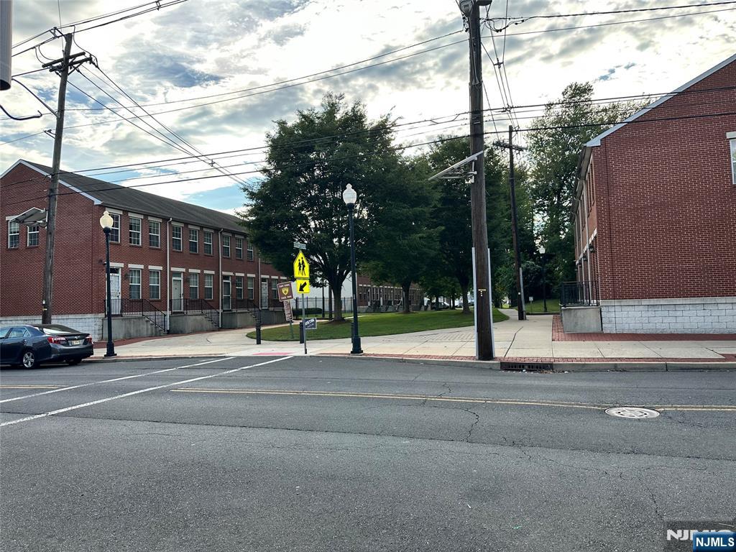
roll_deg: +2.4
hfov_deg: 71.6
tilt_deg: +3.5
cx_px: 368
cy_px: 276
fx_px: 510
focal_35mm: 24
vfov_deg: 56.8
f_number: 1.78
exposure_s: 1/1050
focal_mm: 6.86
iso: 80
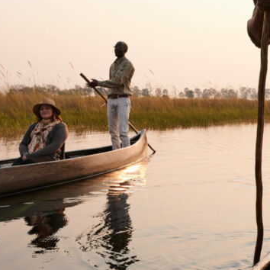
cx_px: 209
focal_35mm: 59
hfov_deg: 28.6
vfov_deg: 28.9
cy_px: 92
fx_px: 521
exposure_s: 1/320
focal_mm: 24
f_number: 10
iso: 640
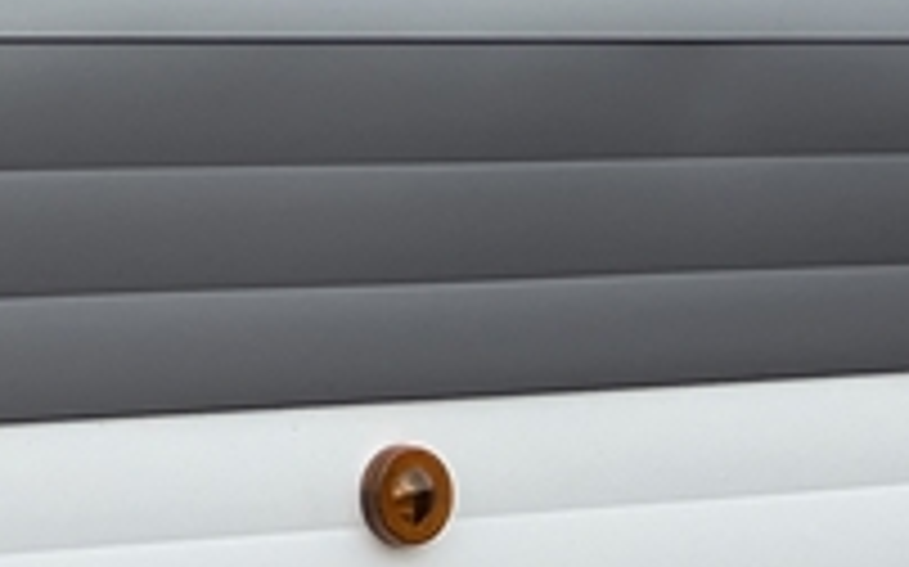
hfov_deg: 12.3
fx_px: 4061
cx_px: -310
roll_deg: +2.7
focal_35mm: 164
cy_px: -99
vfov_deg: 7.9
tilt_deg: +1.6
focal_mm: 5.7
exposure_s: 1/3356
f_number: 1.5
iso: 50
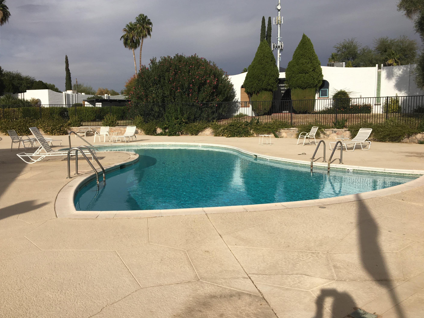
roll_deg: +1.8
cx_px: 200
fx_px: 380
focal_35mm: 31
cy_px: 150
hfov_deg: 58.3
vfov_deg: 45.4
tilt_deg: -5.7
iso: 25
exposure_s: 1/2481
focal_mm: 4.15
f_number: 2.2
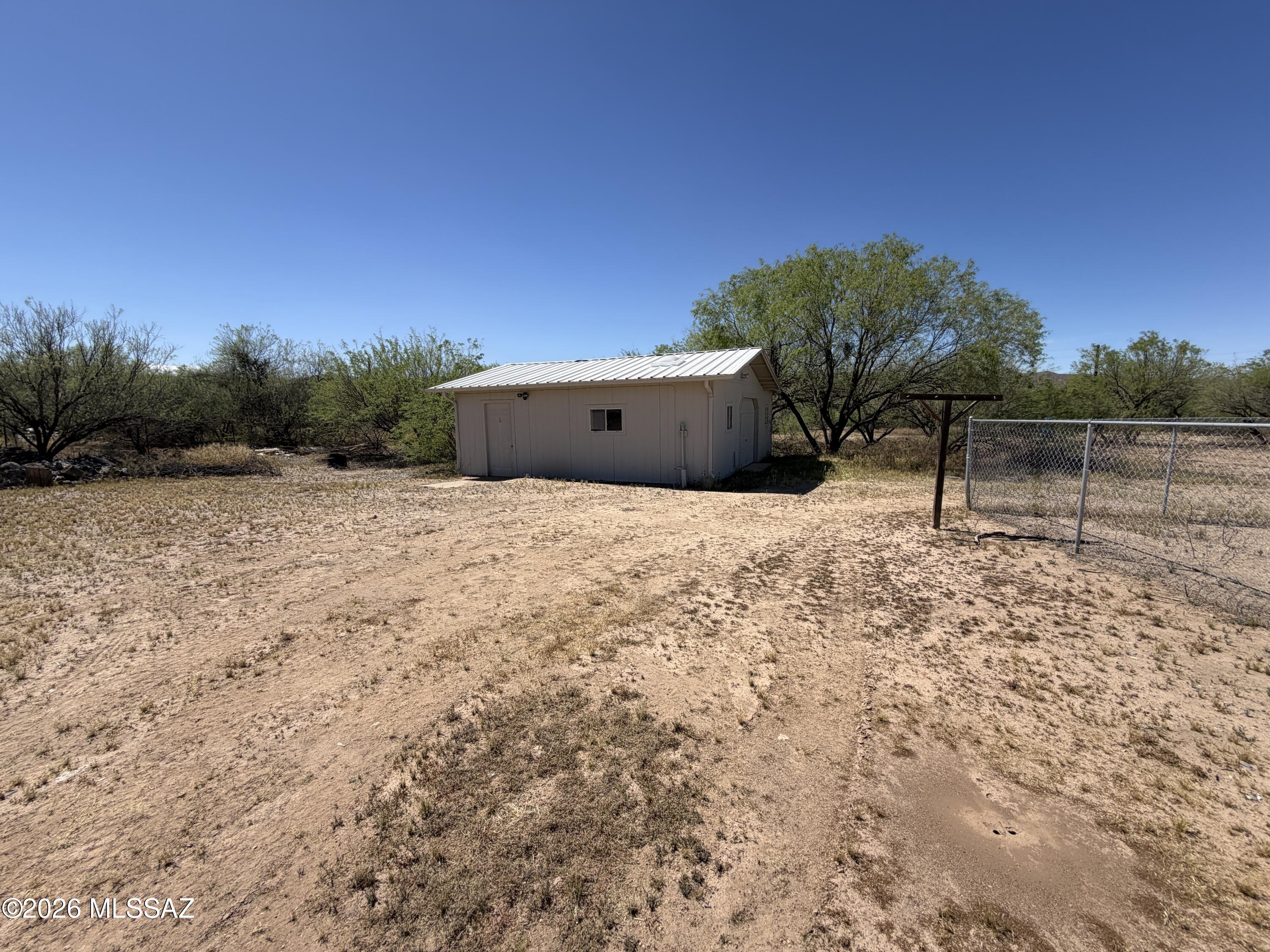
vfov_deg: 85.7
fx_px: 514
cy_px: 476
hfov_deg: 102.1
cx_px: 635
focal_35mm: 14
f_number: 2.2
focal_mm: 2.22
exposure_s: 1/1167
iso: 20
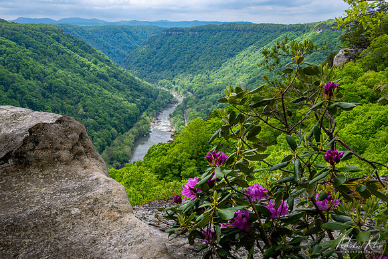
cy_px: 130
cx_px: 194
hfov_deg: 48.7
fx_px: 428
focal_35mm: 40
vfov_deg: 33.6
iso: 200
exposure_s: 1/160
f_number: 13
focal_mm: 26.5
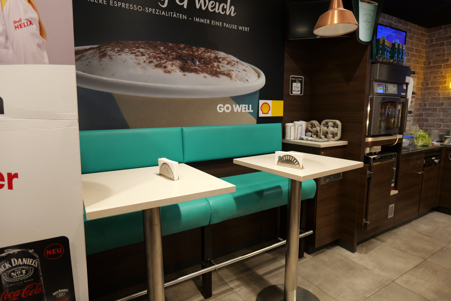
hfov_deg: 84.0
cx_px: 226
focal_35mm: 20
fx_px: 251
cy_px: 150
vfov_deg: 61.9
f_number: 3.5
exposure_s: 1/125
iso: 1250
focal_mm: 20
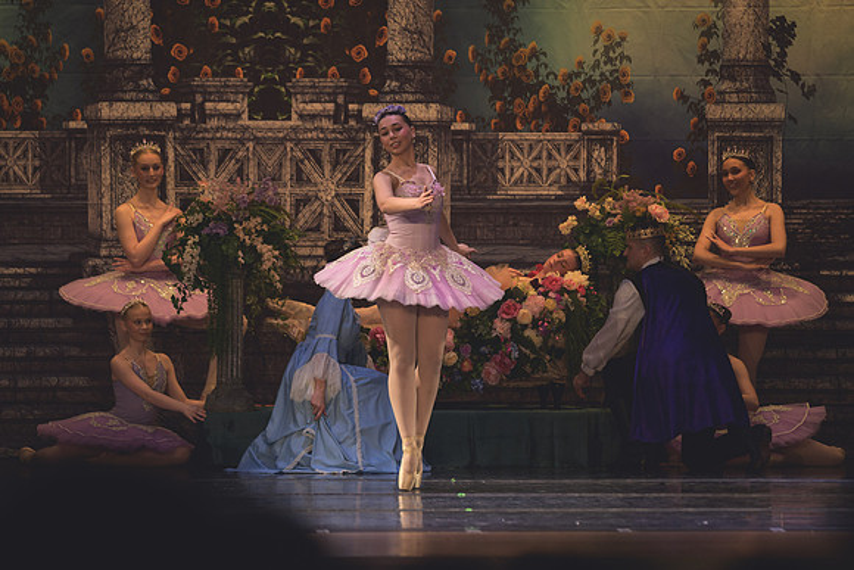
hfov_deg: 7.9
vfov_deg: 5.2
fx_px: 6220
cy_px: 285
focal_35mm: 262
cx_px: 427
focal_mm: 175
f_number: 2.8
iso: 800
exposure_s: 1/320
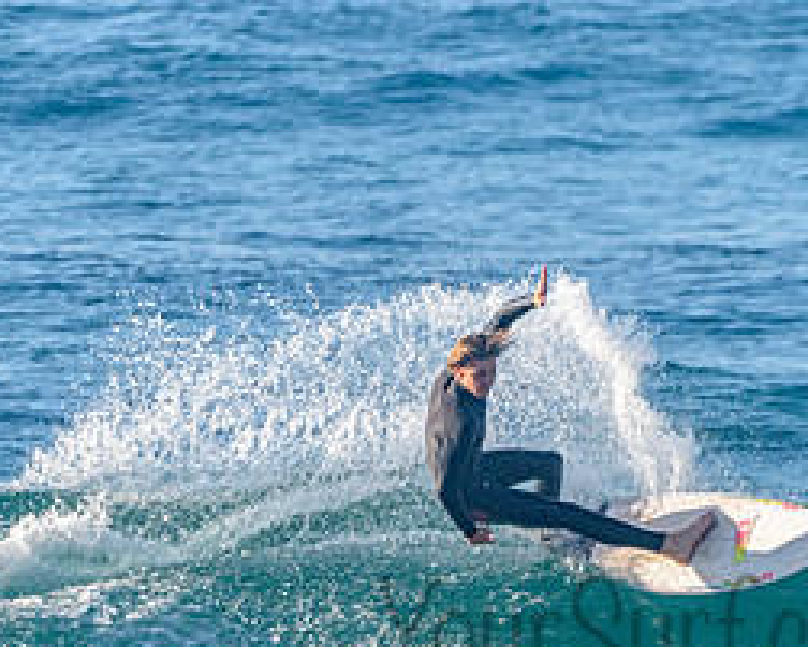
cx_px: 504
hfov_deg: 1.5
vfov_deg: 1.2
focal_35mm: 1326
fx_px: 31722
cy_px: 567
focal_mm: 500
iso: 400
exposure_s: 1/2000
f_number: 5.6
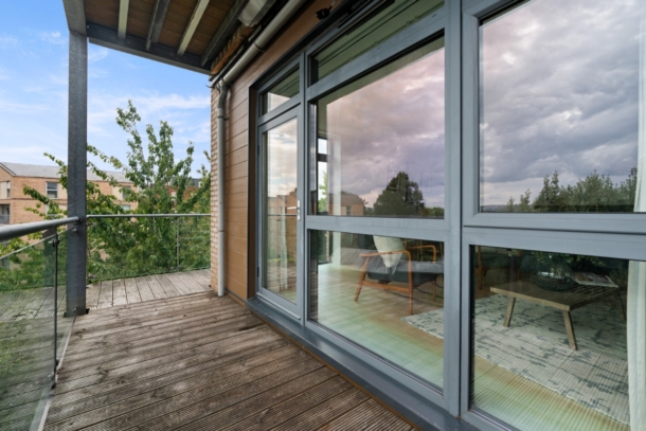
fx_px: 287
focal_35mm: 16
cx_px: 323
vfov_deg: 73.8
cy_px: 216
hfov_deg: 96.7
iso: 400
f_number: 8
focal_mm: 16
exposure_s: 1/50
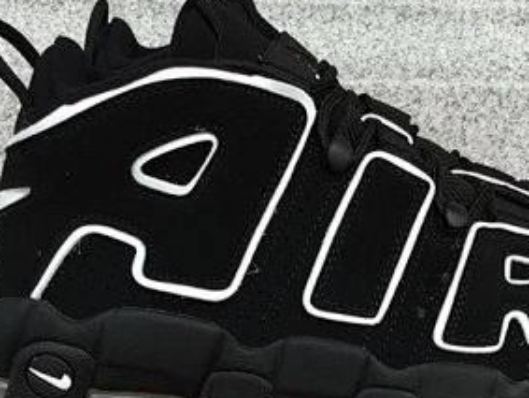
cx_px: 348
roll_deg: -0.9
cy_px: 334
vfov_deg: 20.7
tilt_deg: -17.3
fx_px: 1071
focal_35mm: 70
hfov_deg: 27.6
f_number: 2.4
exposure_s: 1/118
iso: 25
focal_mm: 3.3
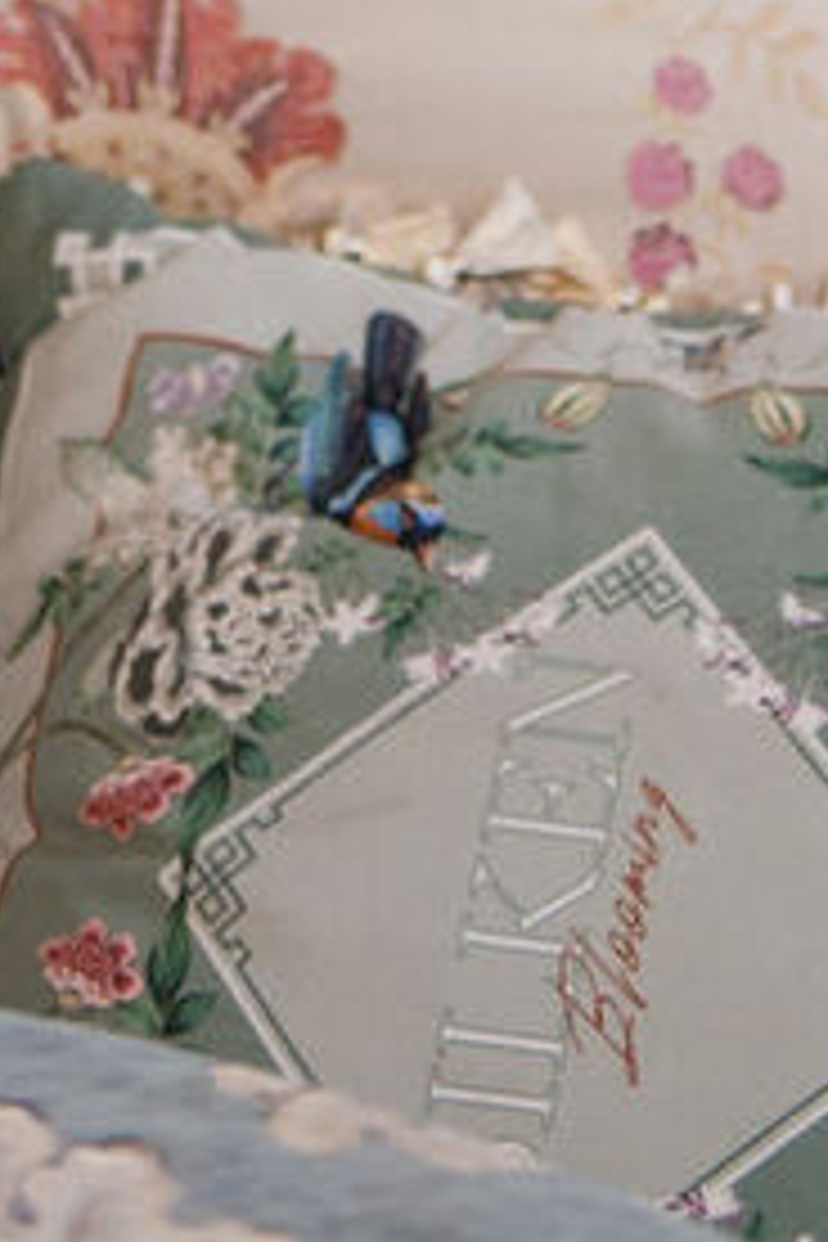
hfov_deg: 6.9
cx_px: 454
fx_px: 6899
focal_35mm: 200
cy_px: -2221
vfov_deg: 8.8
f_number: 1.4
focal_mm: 35
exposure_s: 1/200
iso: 250
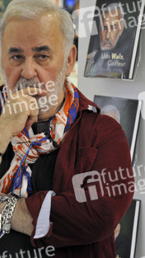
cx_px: 40
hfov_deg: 7.1
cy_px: 142
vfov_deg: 12.6
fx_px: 1167
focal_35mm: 171
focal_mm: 85
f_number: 5.6
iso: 2500
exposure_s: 1/60
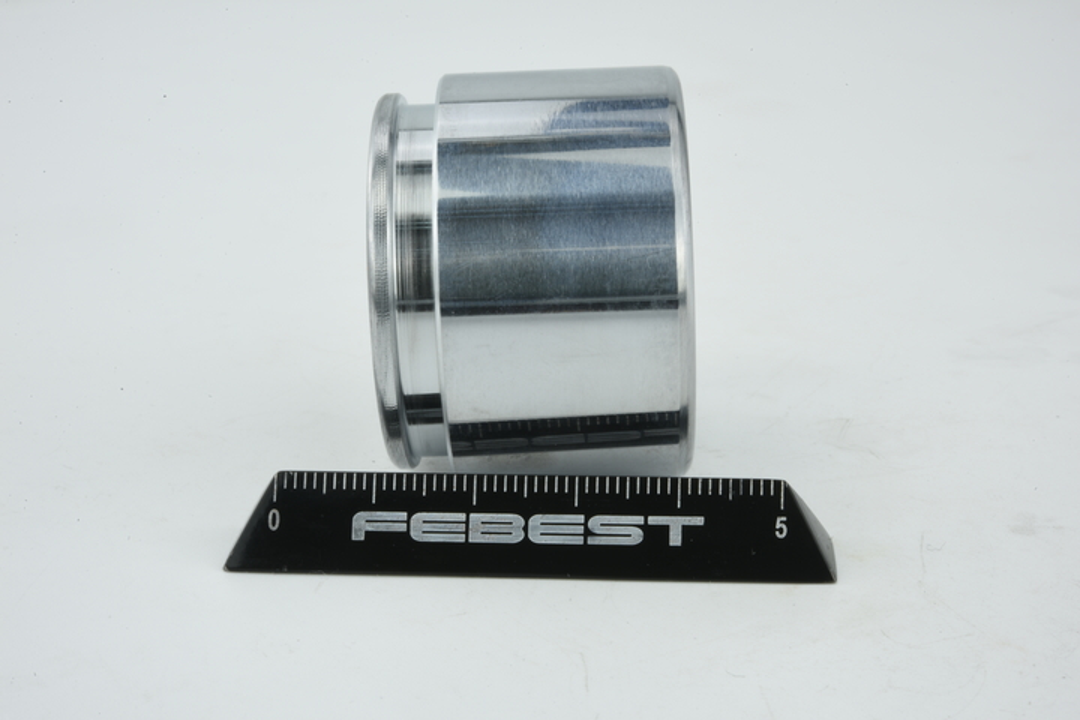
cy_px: 360
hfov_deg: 33.4
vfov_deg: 22.6
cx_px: 540
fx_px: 1800
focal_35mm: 60
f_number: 36
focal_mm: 60
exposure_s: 1/2
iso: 64
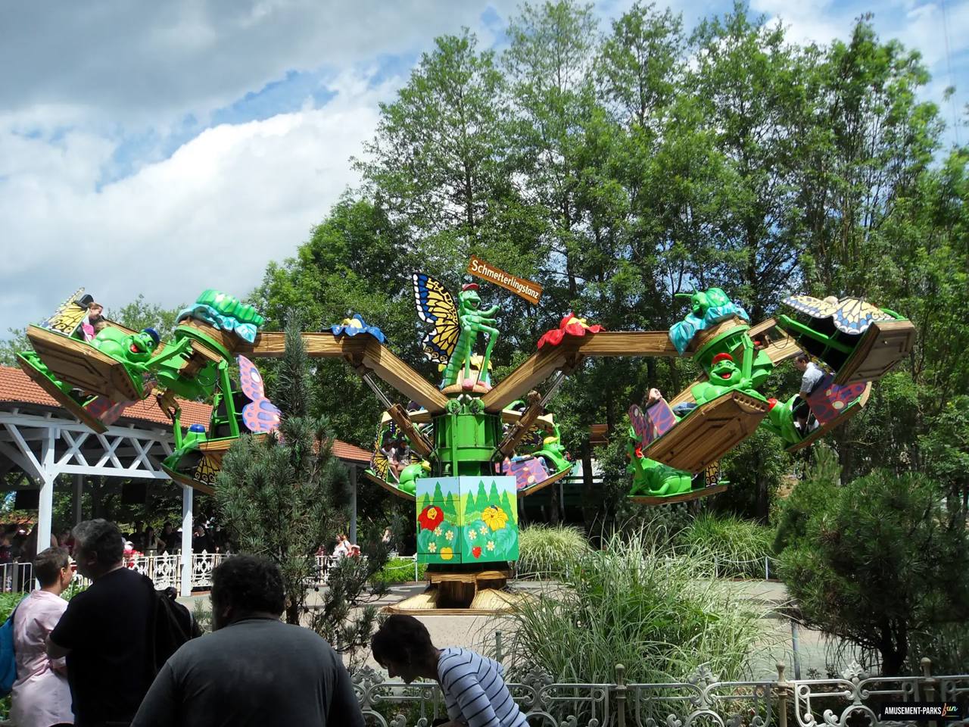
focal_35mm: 35
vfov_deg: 40.7
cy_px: 364
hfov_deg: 52.6
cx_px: 484
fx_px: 980
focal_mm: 6.3
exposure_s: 1/750
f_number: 3.5
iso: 80
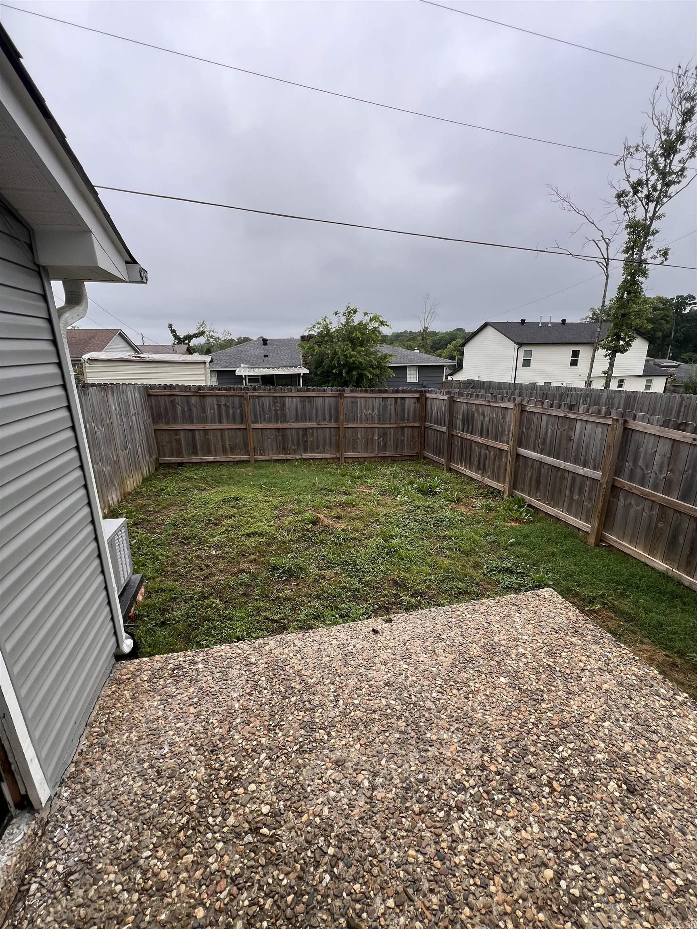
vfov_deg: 106.2
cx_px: 348
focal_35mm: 13
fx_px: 349
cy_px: 464
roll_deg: +2.2
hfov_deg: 89.9
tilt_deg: -14.0
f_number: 1.8
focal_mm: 1.57
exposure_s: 1/341
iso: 32
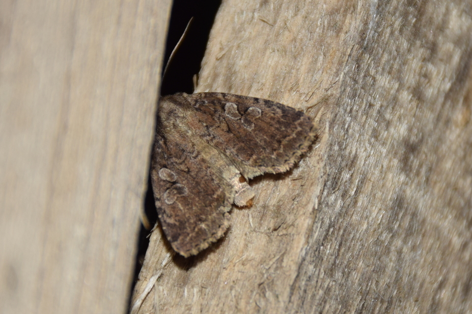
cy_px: 157
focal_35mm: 168
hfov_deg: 12.2
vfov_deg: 8.2
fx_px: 2202
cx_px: 236
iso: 320
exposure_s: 1/60
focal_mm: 112
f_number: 7.1
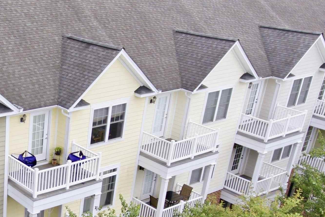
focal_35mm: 48
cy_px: 154
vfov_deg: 27.8
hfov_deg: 37.6
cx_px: 15
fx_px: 433
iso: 100
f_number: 2.8
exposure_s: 1/284
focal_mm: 3.6
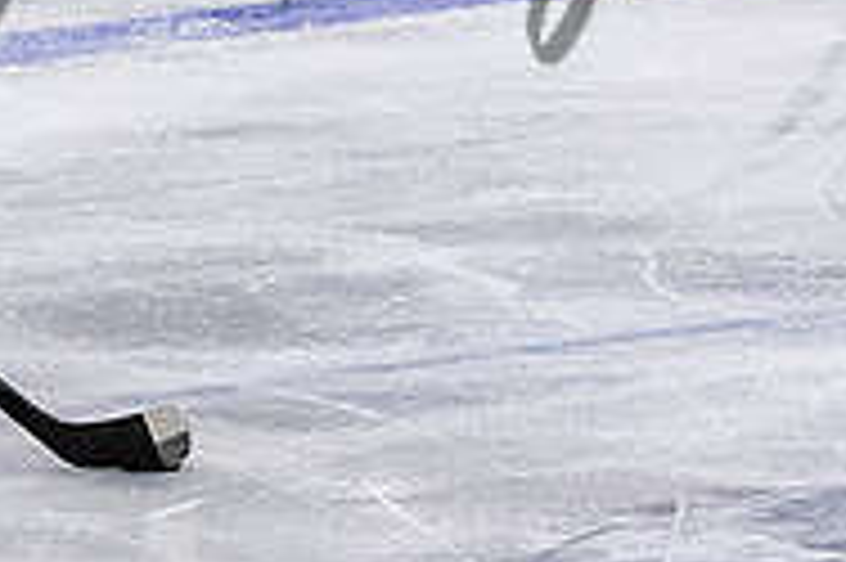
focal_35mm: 726
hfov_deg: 2.8
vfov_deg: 1.9
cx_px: -328
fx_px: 17046
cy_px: -288
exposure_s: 1/800
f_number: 3.5
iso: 1800
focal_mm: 78
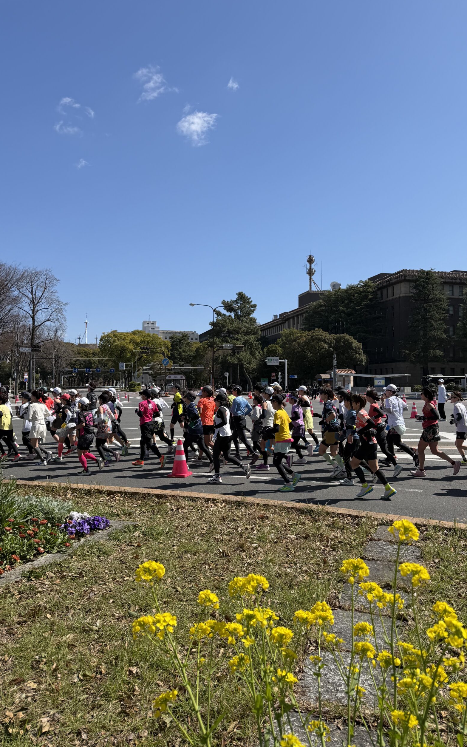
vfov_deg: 70.4
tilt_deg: +1.3
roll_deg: -1.2
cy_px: 375
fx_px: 529
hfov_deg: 47.5
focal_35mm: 26
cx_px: 261
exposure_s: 1/4975
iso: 80
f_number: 1.78
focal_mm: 6.76
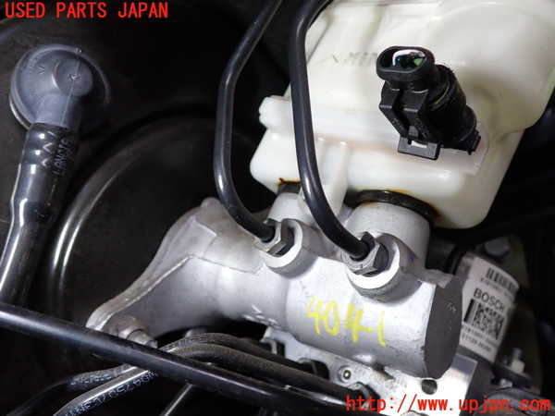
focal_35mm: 30
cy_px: 208
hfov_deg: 60.0
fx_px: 481
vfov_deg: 46.8
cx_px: 278
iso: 200
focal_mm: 5.4
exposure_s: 1/40
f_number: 2.3
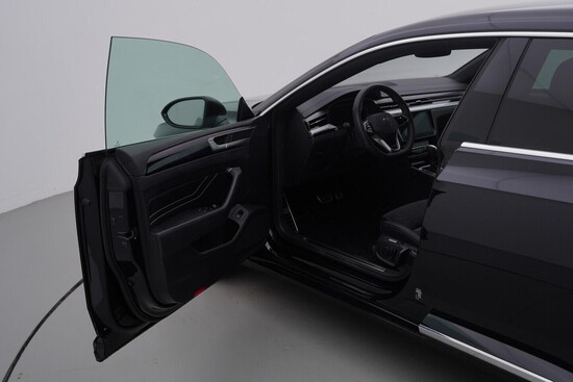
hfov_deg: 53.1
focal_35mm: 36
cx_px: 286
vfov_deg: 36.9
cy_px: 191
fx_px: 573
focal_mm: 24
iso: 125
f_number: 5
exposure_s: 1/125
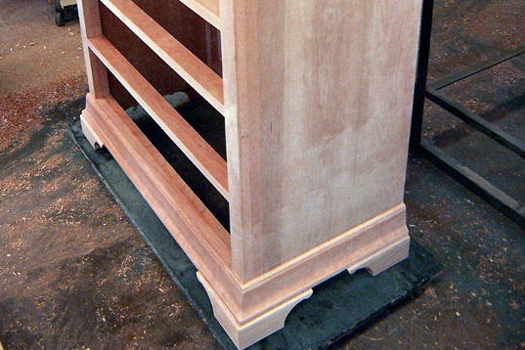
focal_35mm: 46
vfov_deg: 27.8
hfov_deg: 42.7
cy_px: 13
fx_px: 671
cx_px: 262
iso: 140
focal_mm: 5.5
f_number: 3.4
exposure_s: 1/20
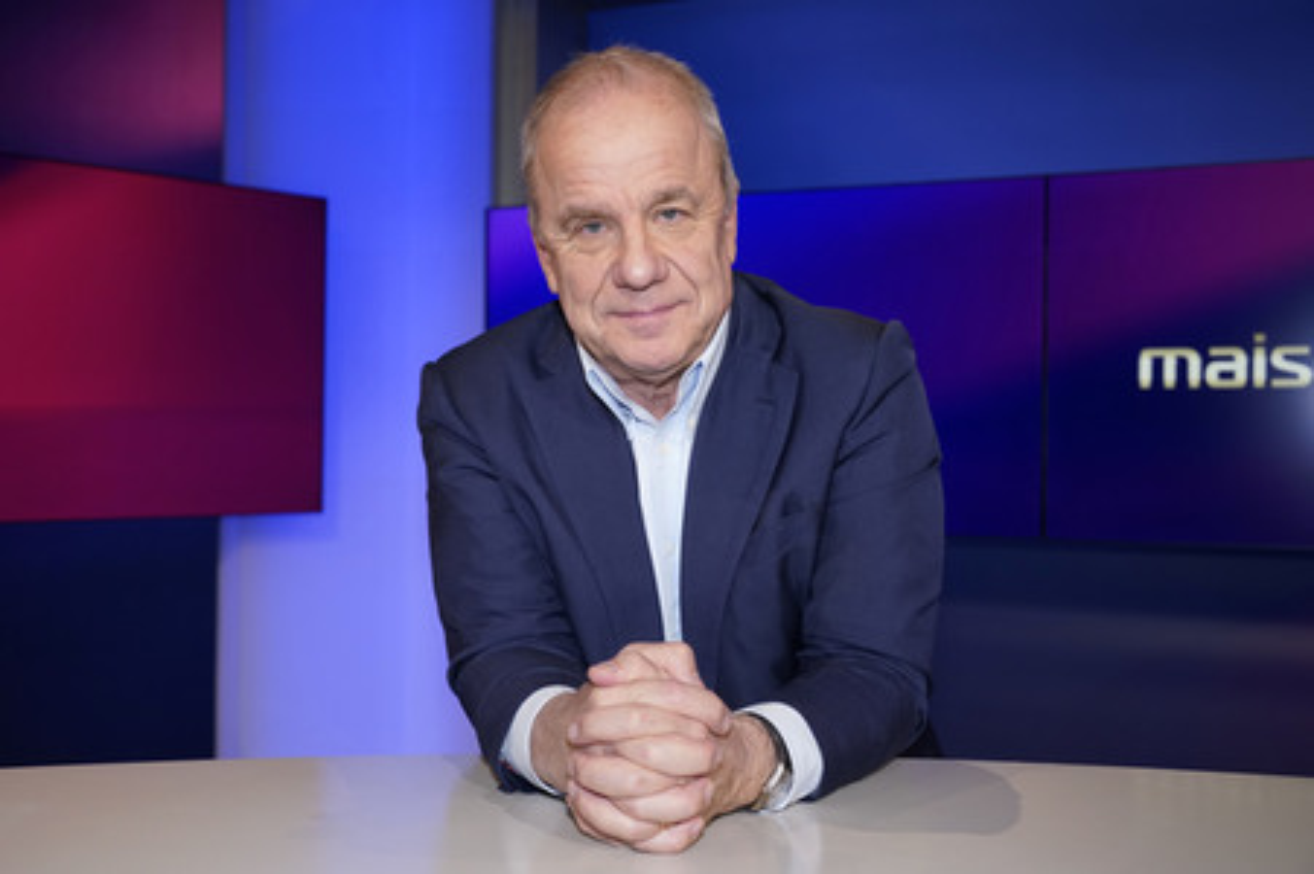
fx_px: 1422
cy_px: 437
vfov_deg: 34.2
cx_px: 657
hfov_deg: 49.6
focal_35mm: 39
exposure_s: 1/125
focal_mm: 39
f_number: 5
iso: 1600
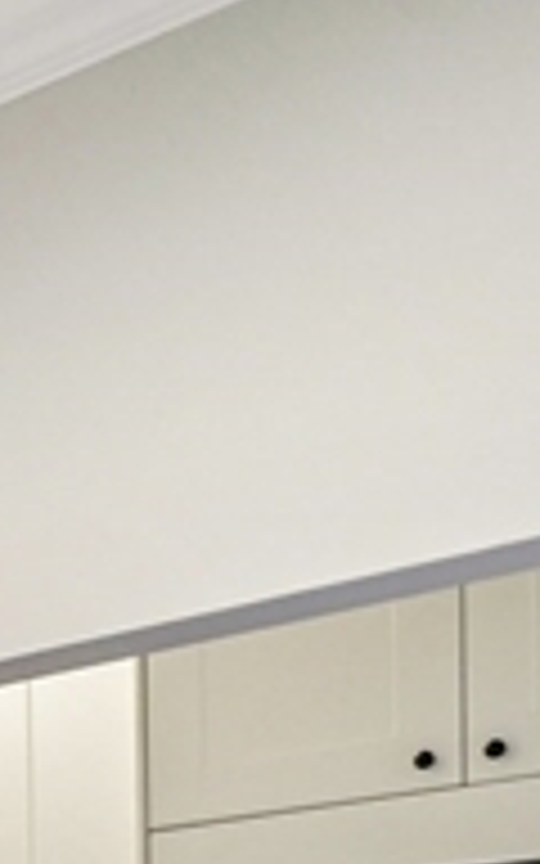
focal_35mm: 87
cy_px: 1321
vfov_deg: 20.2
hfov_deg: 10.3
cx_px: -1130
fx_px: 2049
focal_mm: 16
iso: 1250
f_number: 8
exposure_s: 1/30
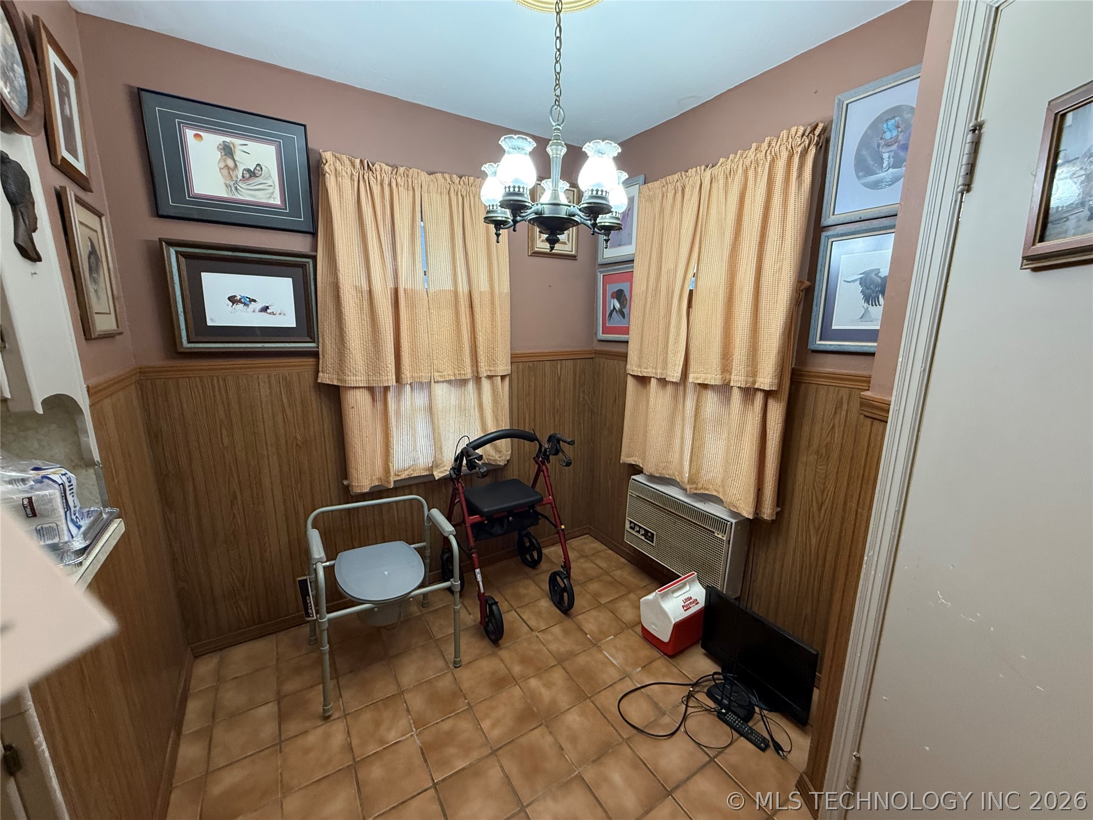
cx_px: 546
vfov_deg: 85.7
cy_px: 410
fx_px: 442
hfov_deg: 102.1
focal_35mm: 14
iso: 320
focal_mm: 2.22
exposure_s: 1/60
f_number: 2.2
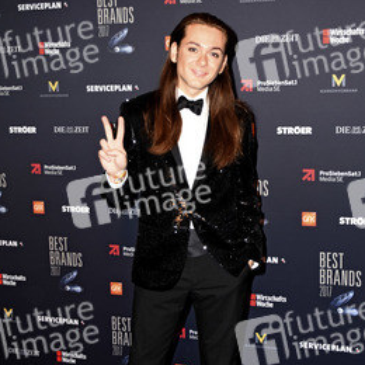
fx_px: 561
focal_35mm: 47
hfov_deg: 36.1
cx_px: 180
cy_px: 265
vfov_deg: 35.4
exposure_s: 1/100
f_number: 4.5
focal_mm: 24
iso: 640
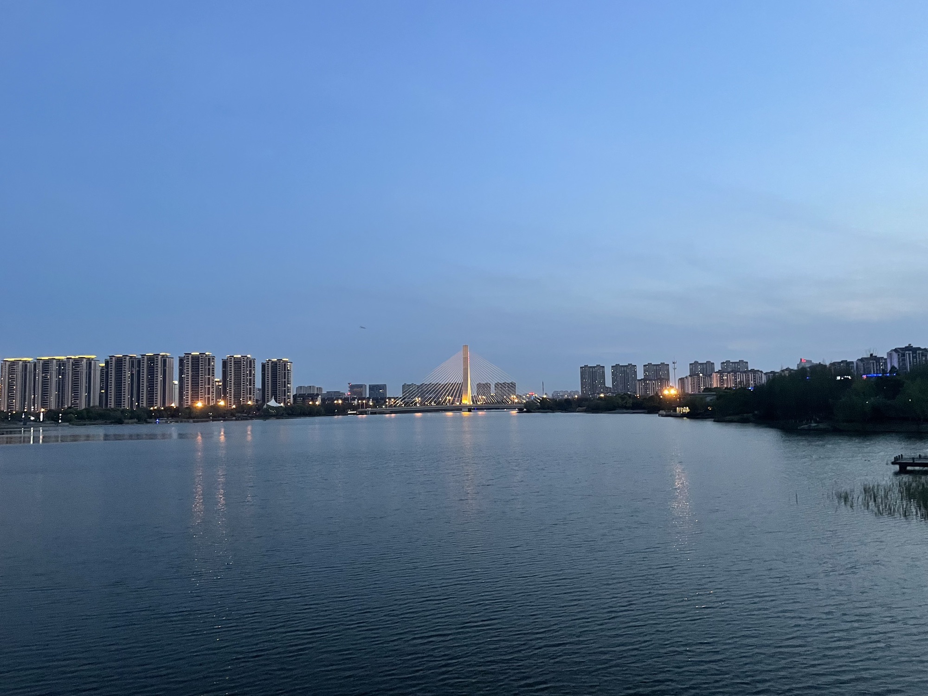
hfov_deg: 67.3
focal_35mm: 26
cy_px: 348
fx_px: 697
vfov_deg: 53.1
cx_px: 464
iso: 400
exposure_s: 1/33
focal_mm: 4.2
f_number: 1.6
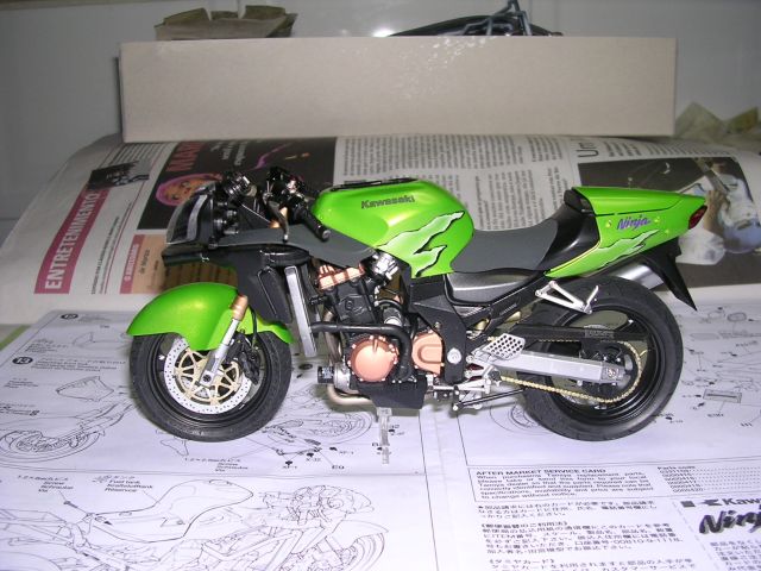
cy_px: 286
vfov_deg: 37.7
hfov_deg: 49.0
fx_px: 835
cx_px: 380
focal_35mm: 38
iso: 100
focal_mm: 5.8
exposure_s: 1/60.1
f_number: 2.8
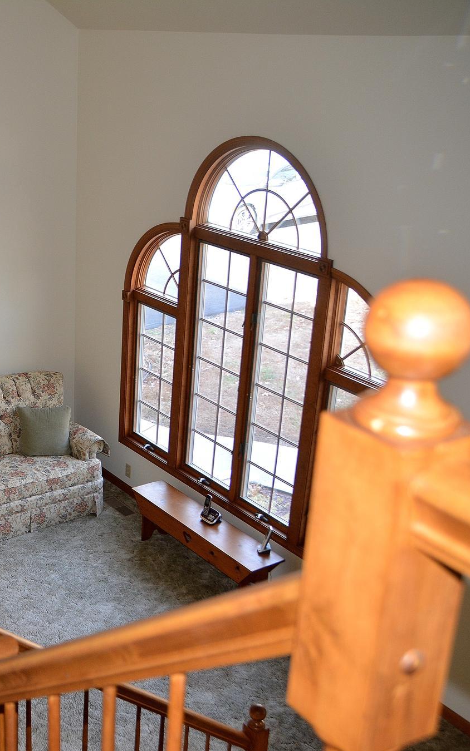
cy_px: 378
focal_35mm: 51
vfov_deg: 39.6
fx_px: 1045
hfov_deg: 23.7
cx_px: -53
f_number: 4
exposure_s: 1/60
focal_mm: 22
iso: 400
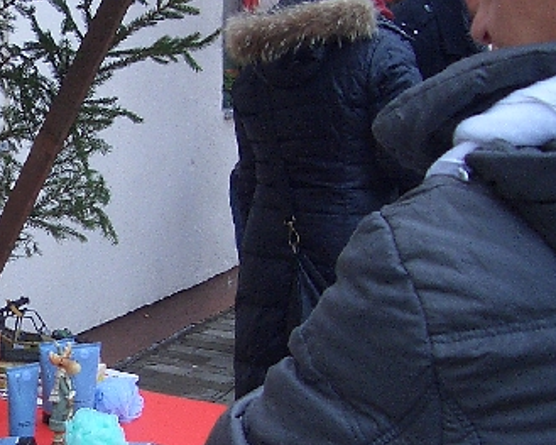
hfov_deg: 21.9
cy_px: 330
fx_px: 1365
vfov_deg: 18.4
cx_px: -37
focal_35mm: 83
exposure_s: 1/80
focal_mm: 5.8
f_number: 2.6
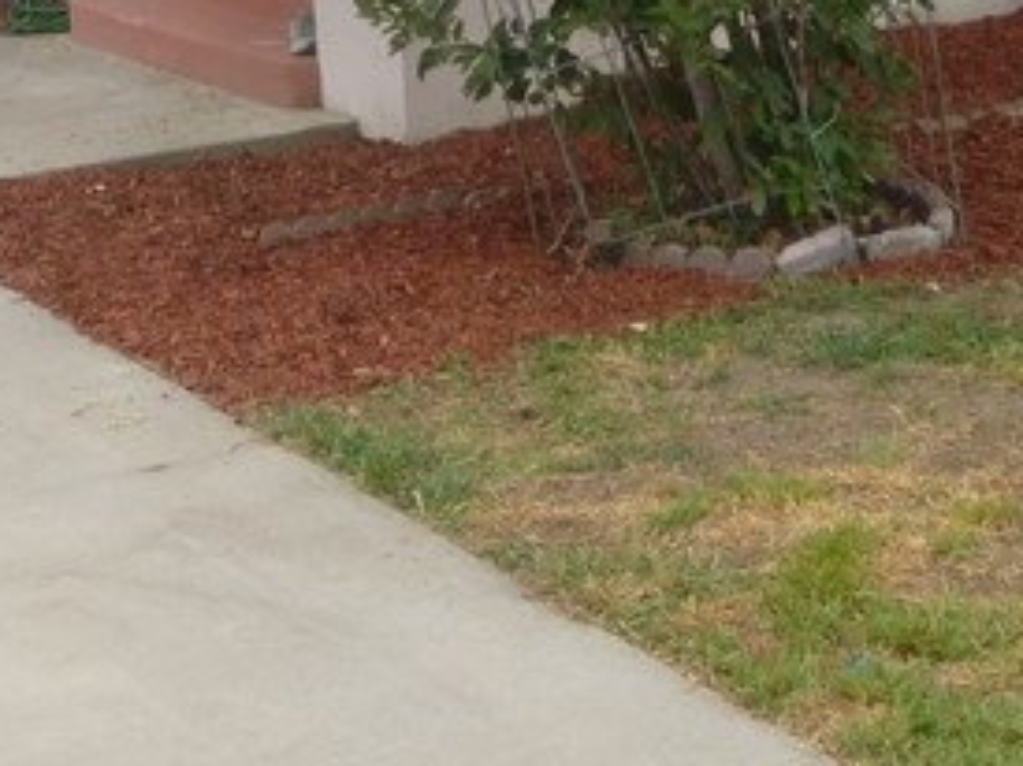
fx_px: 2747
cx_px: 458
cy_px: -364
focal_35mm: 93
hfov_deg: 21.1
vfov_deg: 14.8
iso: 100
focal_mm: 4.5
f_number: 3.1
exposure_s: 1/400
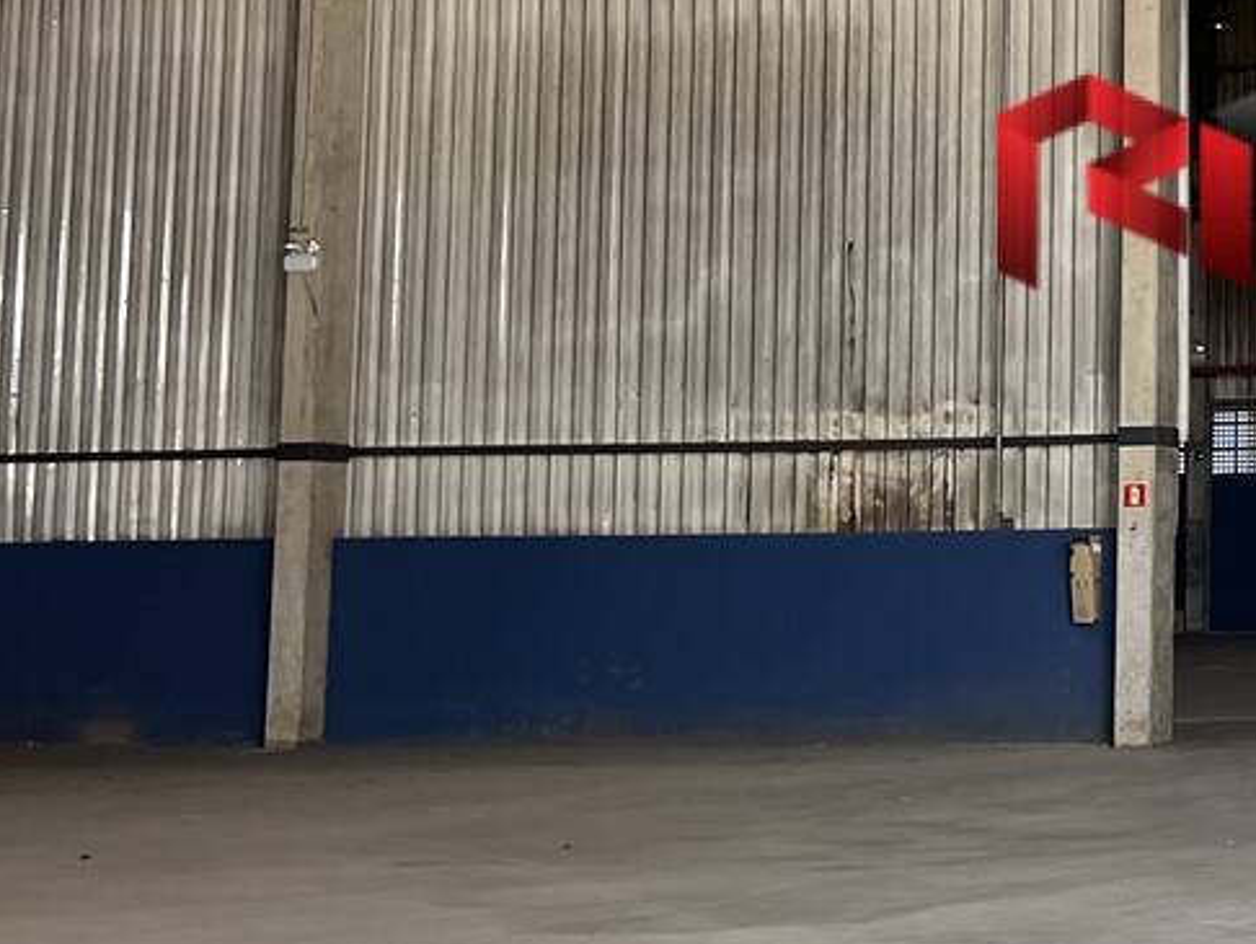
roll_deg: +0.5
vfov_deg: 19.0
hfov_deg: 22.5
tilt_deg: +6.4
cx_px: 1649
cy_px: 186
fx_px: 2795
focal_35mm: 77
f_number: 1.5
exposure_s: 1/102
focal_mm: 5.7
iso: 125
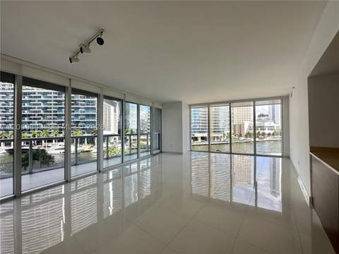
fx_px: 137
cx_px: 170
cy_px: 127
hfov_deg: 102.1
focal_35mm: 14
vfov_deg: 85.7
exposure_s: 1/378
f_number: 2.2
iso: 40
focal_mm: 2.22
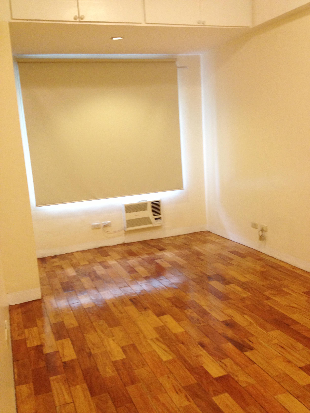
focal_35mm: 35
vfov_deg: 52.6
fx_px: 418
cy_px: 206
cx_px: 155
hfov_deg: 40.7
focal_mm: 4.28
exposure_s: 1/20
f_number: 2.4
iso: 160
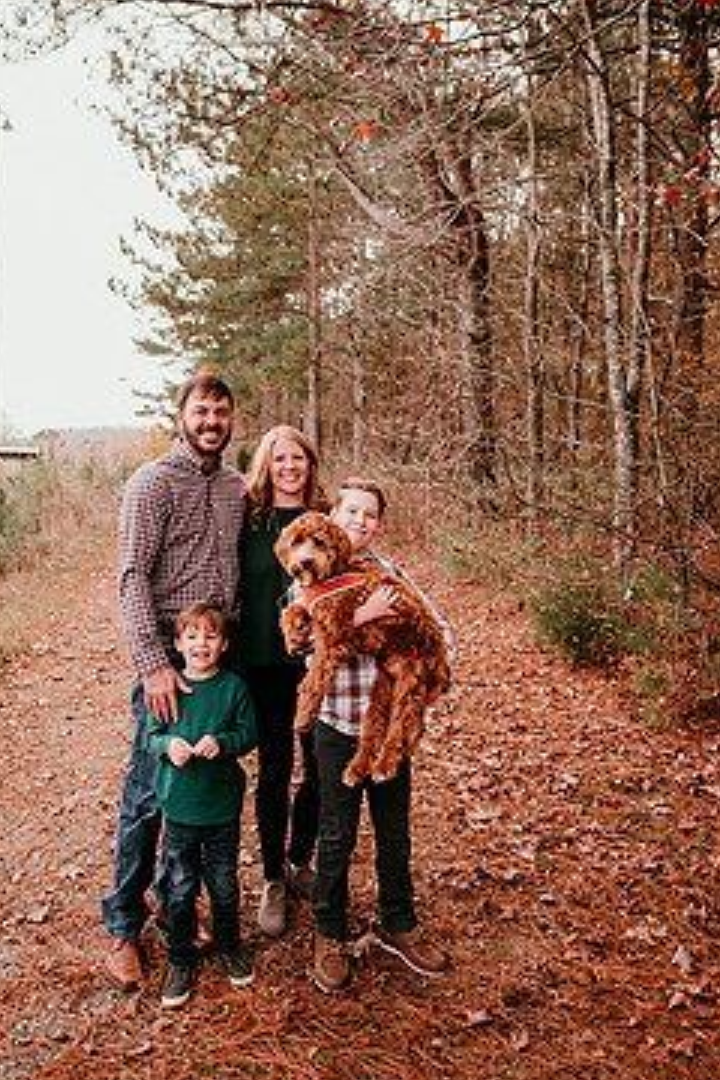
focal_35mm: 30
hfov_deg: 43.4
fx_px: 900
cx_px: 291
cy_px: 453
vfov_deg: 61.6
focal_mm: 24
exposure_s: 1/160
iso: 100
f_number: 2.2
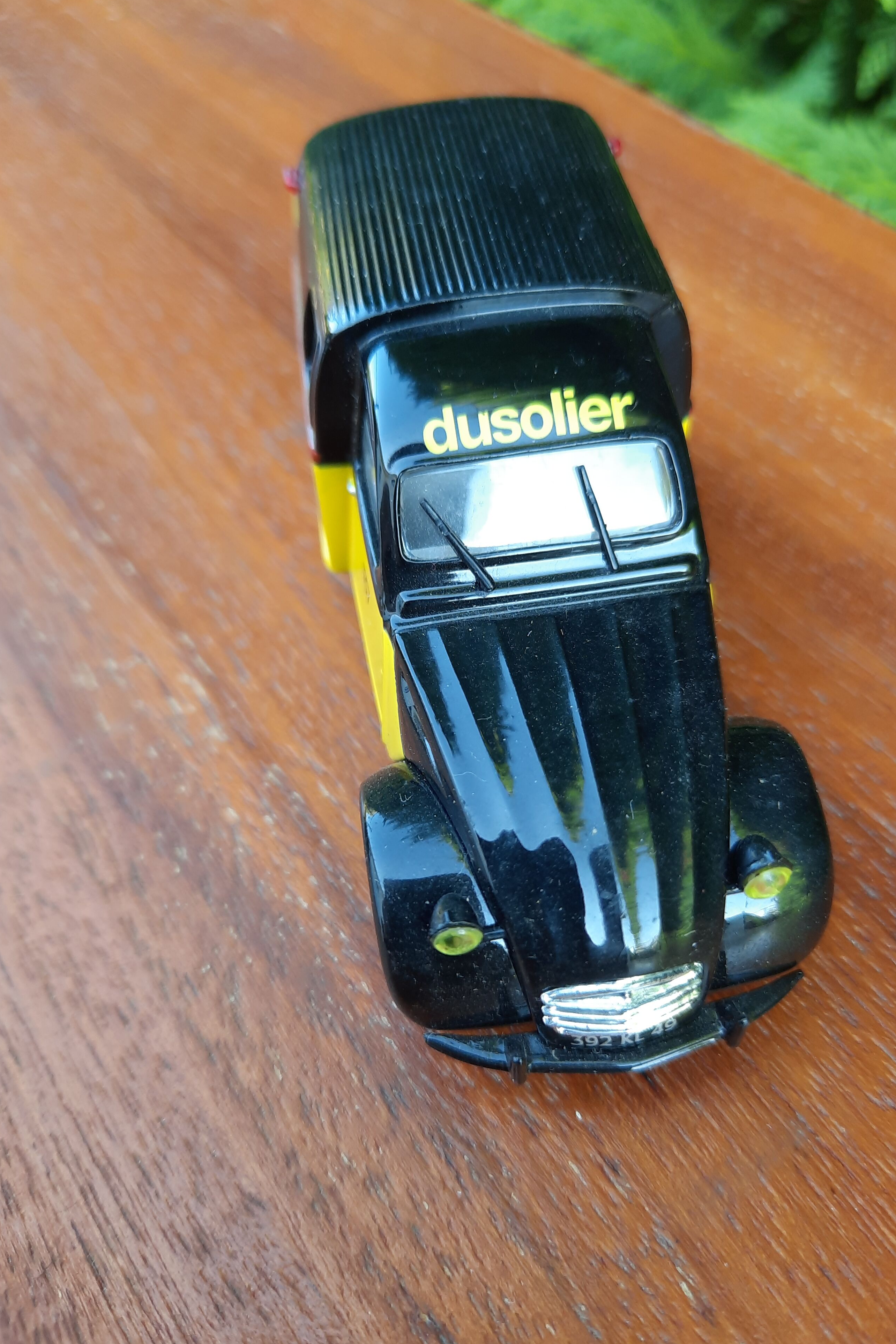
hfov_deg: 47.8
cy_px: 676
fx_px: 1008
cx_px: 503
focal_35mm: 27
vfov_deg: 67.4
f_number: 2
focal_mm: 4.6
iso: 100
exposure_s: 1/50
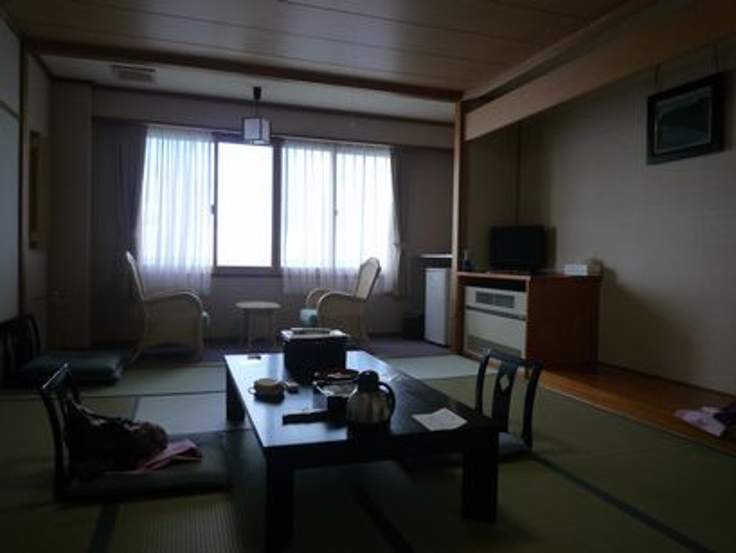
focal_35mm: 25
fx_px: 532
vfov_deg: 54.9
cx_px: 368
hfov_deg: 69.4
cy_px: 276
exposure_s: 1/80
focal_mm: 4.4
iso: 160
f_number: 2.8
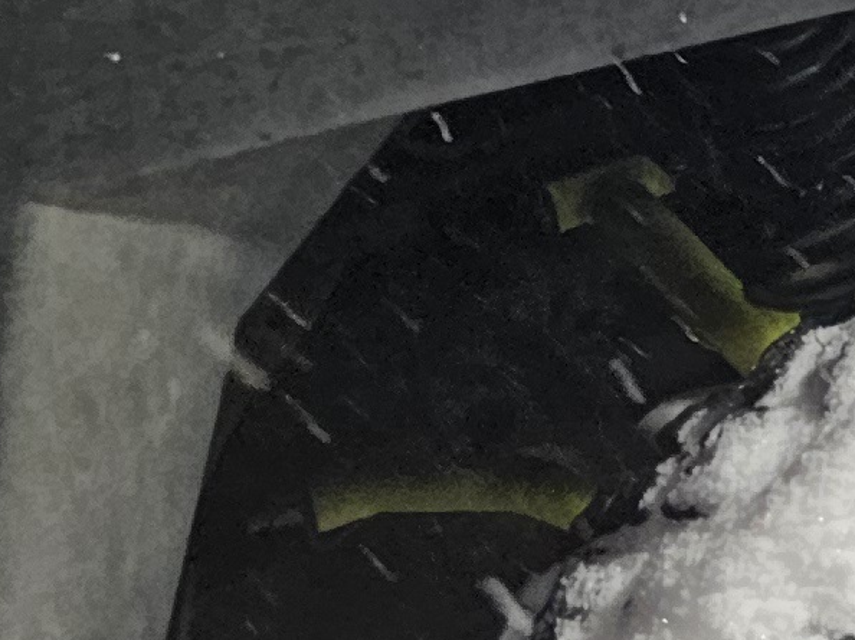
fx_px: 3827
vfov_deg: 9.0
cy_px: -659
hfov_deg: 9.8
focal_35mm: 155
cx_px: 2543
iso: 100
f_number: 1.7
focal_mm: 6.3
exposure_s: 1/101
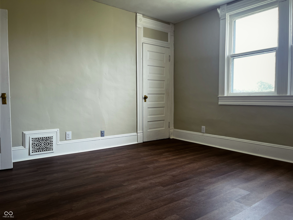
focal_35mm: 26
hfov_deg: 67.3
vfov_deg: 53.1
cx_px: 146
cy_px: 110
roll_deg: +0.6
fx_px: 220
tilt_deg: -4.4
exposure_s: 1/120
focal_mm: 5.1
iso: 64
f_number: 1.6
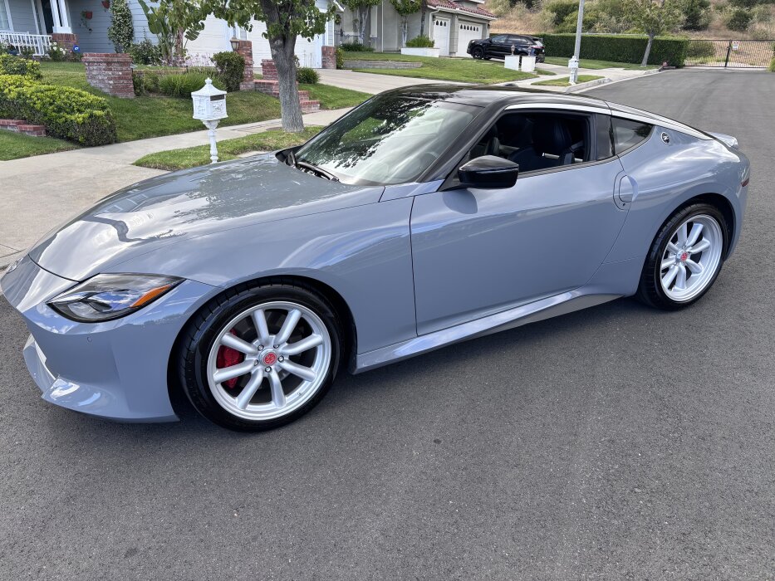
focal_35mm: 26
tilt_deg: -20.9
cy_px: 290
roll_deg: -1.2
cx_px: 388
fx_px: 582
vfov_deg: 53.1
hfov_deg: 67.3
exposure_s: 1/334
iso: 50
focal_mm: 5.96
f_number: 1.6
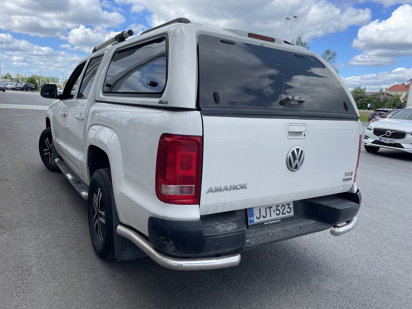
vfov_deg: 53.1
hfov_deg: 67.3
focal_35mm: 26
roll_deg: -3.7
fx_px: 309
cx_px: 206
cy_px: 154
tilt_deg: -10.8
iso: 32
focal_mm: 4.2
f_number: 1.6
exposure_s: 1/1531
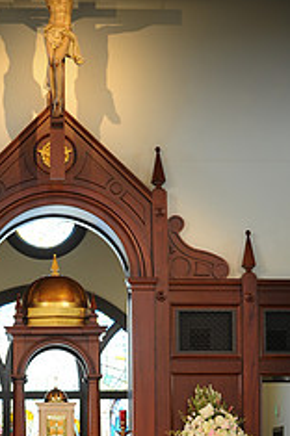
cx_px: 73
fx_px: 1624
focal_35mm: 134
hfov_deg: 10.2
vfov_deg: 15.1
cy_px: 412
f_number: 2.8
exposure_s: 1/125
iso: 640
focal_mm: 70
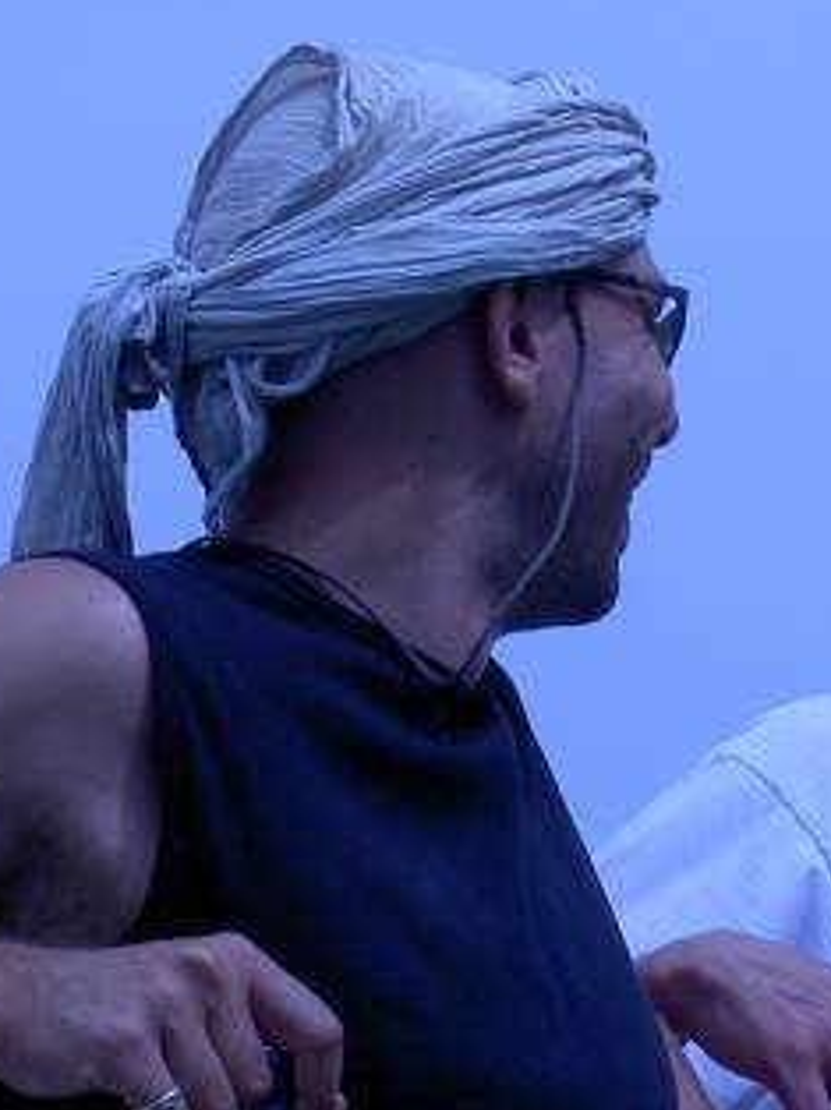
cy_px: 887
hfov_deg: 5.0
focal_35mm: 296
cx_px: 781
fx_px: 9487
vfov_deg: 6.7
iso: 100
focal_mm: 24
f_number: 8.3
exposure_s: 1/400
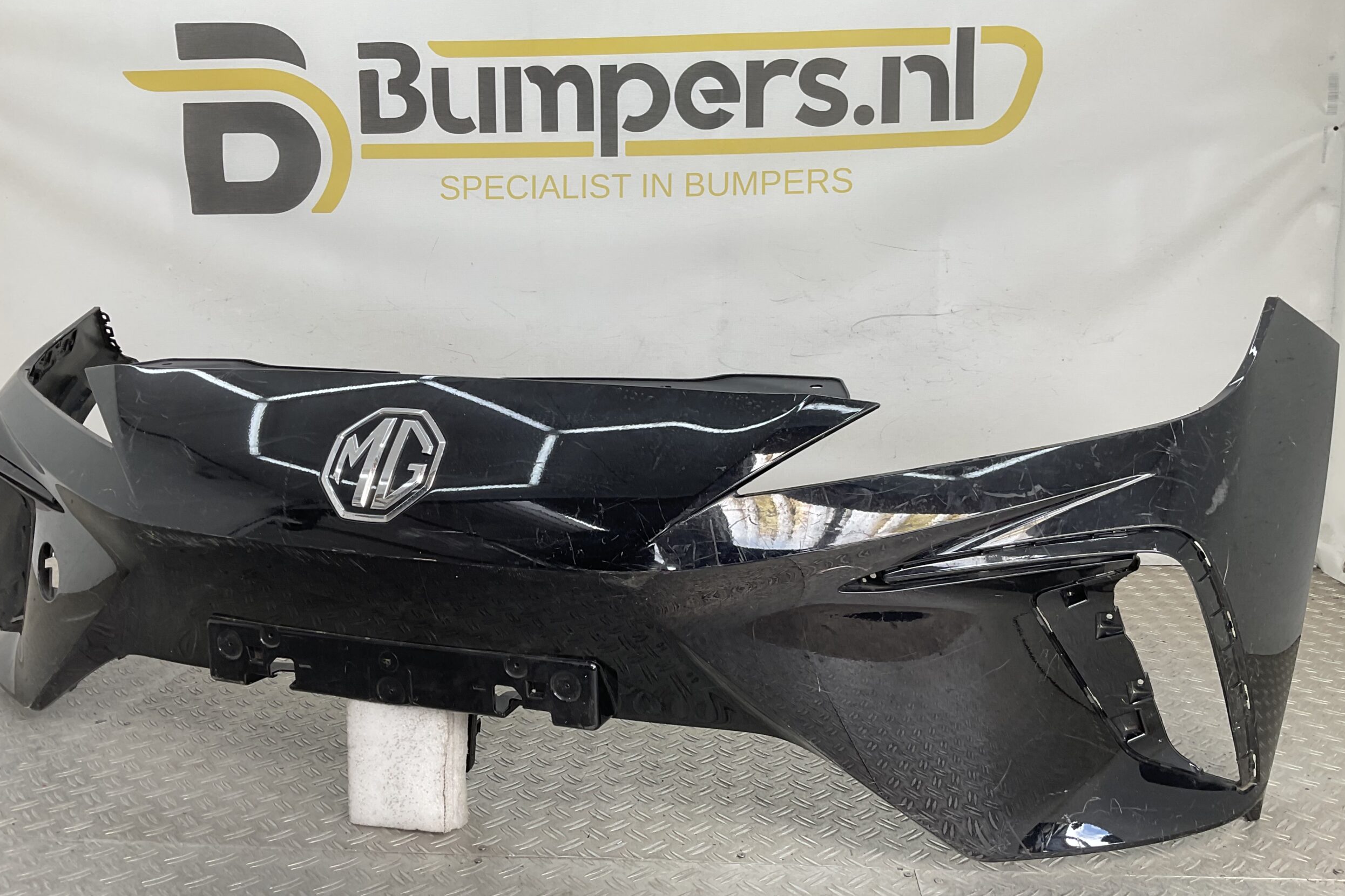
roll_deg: -0.8
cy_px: 485
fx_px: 1158
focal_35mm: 31
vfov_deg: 42.3
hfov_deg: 60.3
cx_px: 661
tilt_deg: -11.4
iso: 16
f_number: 1.8
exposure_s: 1/130
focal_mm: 3
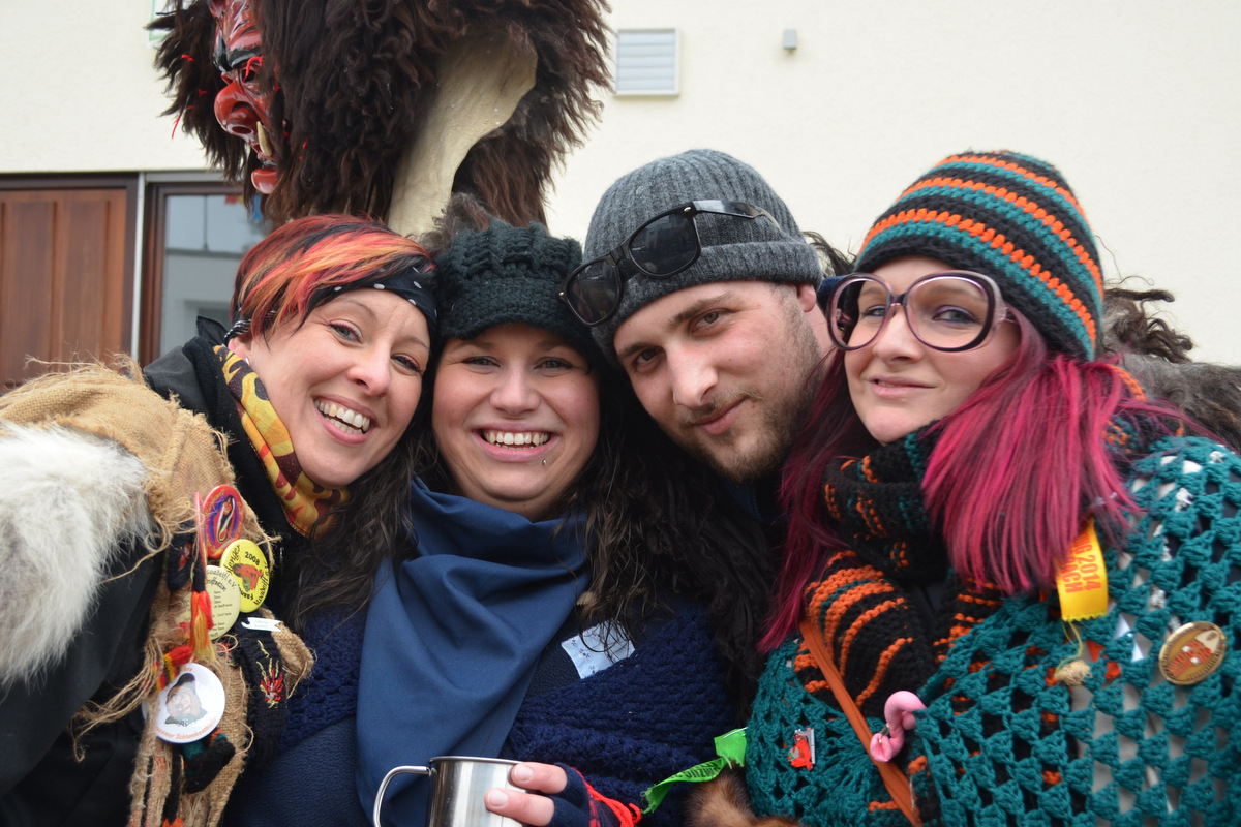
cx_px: 620
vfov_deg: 40.0
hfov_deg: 57.2
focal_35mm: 33
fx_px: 1137
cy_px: 414
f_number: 5
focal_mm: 22
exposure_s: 1/100
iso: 200
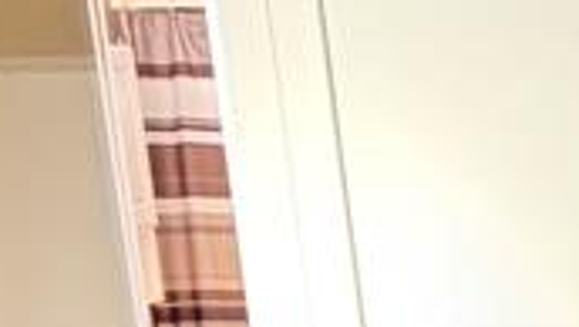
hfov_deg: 11.2
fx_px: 2596
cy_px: 890
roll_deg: +0.7
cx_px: 1269
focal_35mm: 169
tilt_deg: -15.7
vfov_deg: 6.7
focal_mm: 5.96
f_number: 1.6
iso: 1000
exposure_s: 1/20
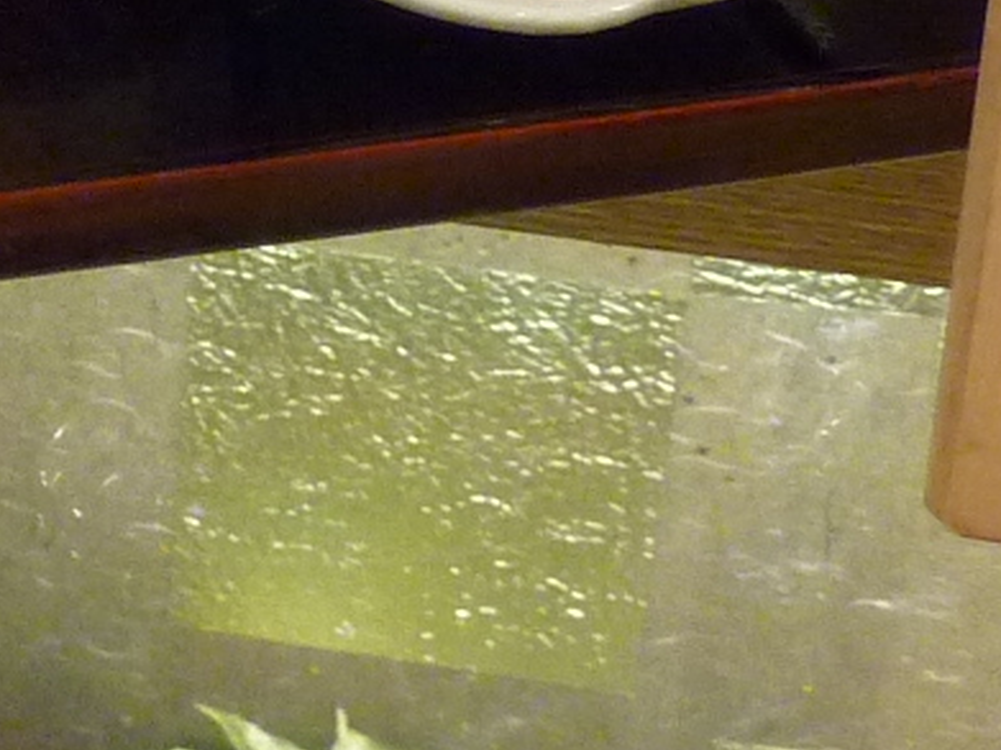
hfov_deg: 14.3
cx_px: -384
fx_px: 3787
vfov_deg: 11.1
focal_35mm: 131
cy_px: -172
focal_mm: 4.1
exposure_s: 1/30
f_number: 3.3
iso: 320
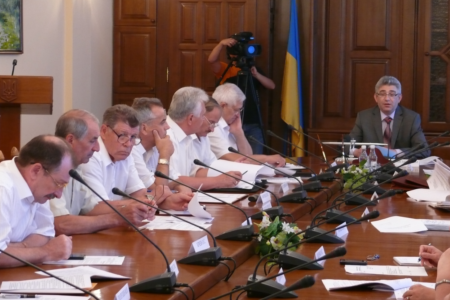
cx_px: 226
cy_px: 151
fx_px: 1300
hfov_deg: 19.6
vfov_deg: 13.2
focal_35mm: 104
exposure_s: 1/30
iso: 400
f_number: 3.2
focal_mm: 21
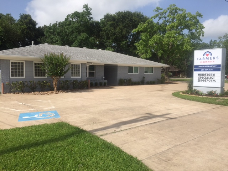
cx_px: 114
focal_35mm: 29
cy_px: 86
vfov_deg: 48.2
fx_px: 191
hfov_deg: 61.7
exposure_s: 1/2083
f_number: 2.2
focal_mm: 4.15
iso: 32
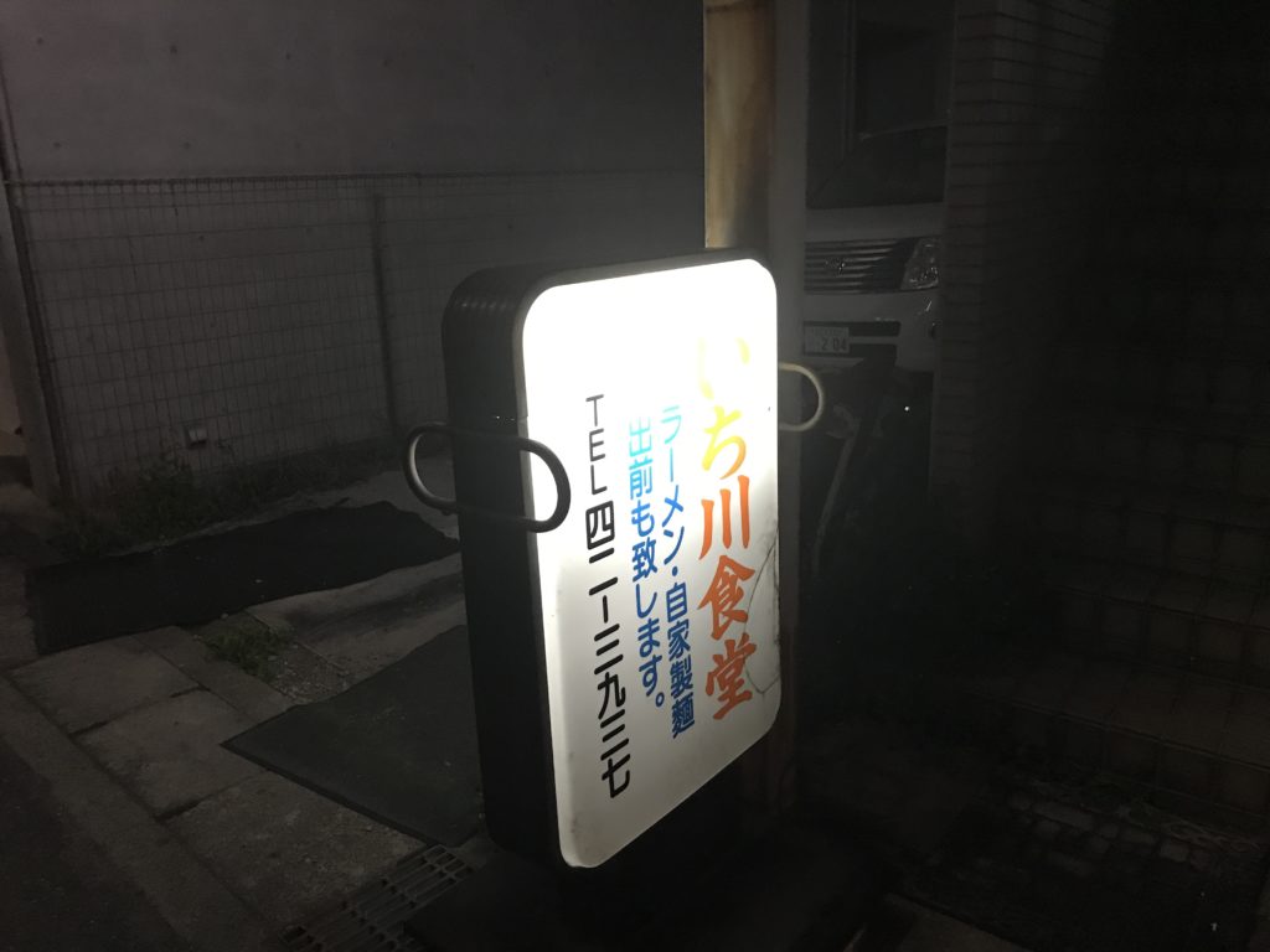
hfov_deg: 63.4
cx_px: 635
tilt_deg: -15.7
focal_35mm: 28
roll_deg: +0.2
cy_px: 476
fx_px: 1027
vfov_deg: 49.7
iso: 100
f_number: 1.8
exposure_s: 1/13
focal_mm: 3.99
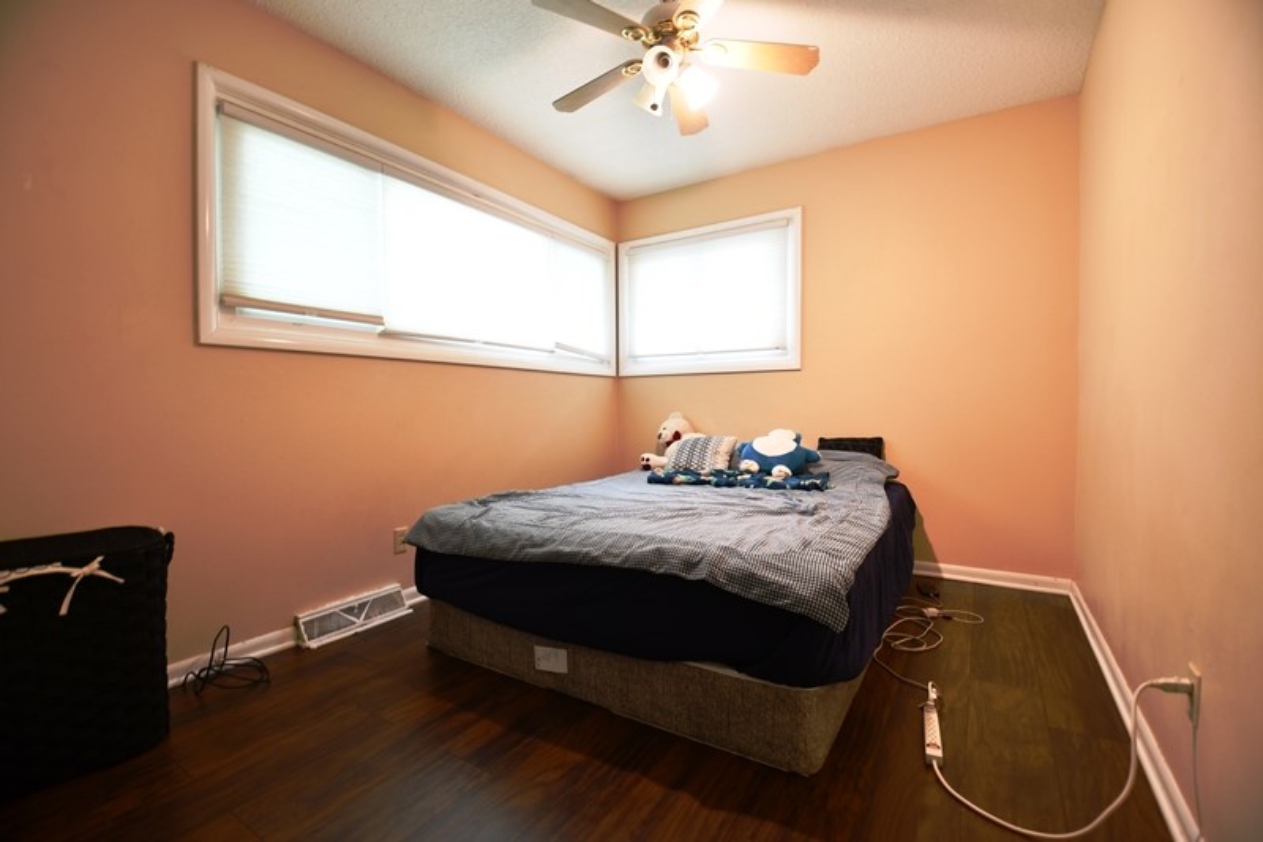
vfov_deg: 77.3
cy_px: 421
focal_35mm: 15
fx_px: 526
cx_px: 632
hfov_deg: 100.4
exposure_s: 1/6
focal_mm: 10
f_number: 3.5
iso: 250
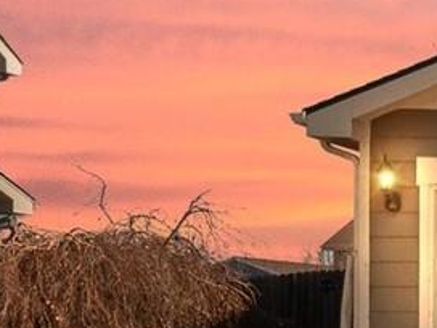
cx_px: 1086
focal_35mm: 94
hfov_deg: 13.8
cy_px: 105
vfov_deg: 15.7
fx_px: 1187
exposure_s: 1/1250
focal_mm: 8
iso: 100
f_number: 6.3
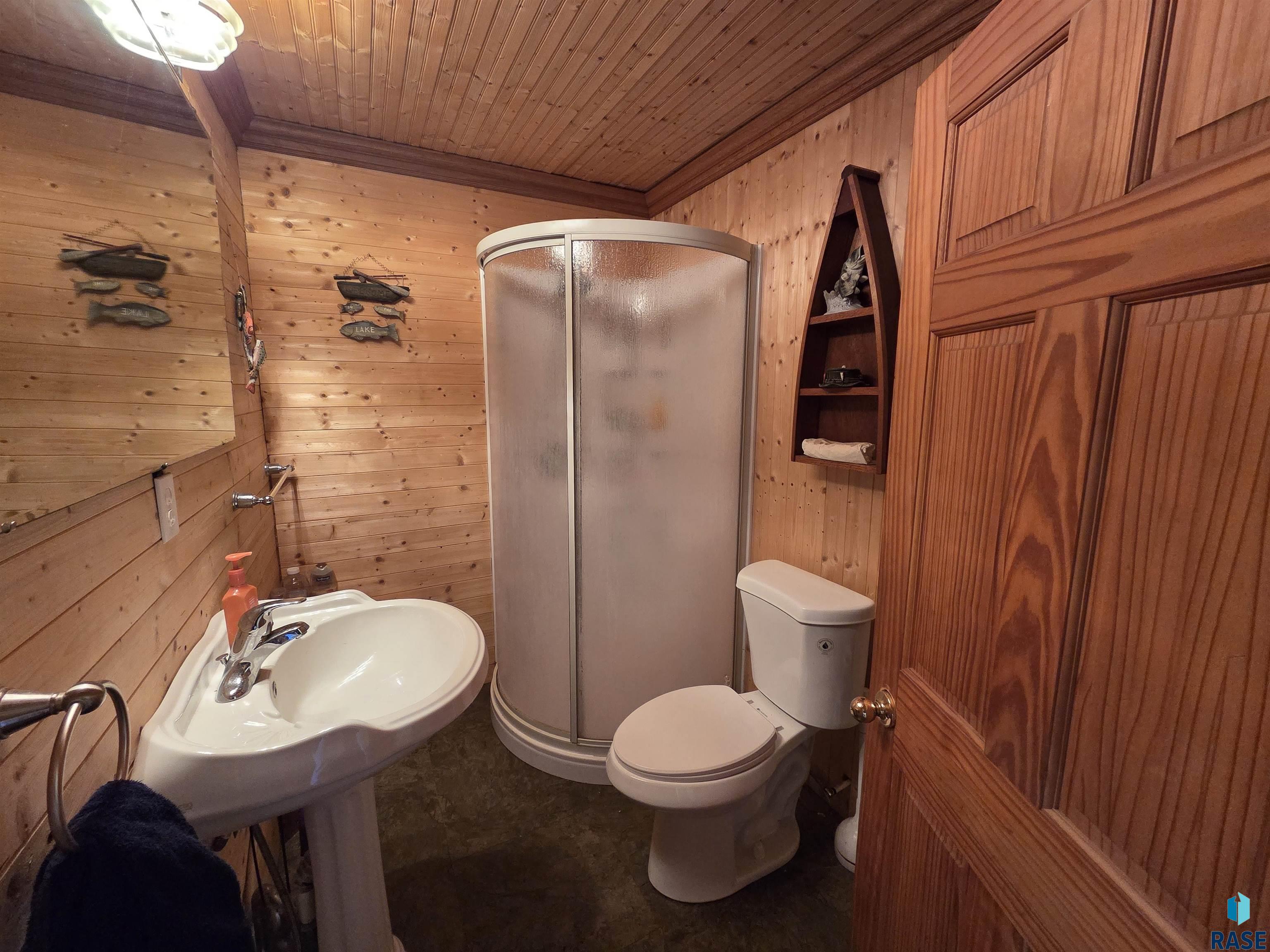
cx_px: 635
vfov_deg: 89.9
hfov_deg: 106.2
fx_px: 477
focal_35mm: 13
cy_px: 476
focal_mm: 2.2
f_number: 2.2
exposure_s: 1/60
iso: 640
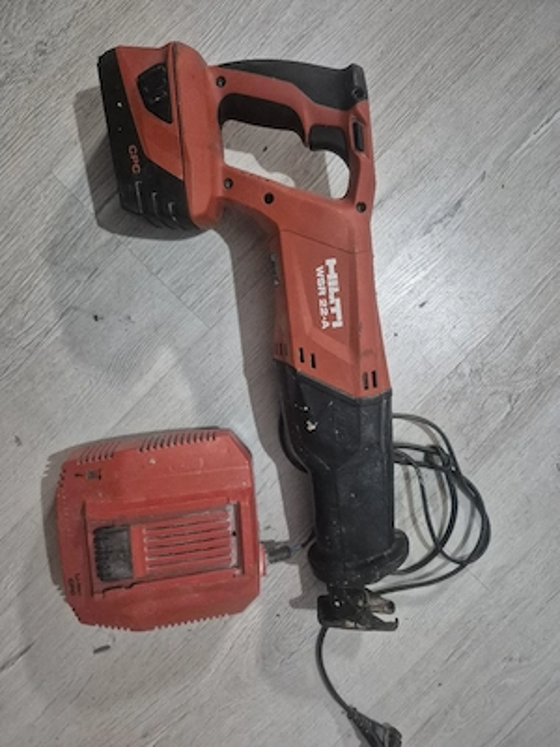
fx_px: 496
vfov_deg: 73.9
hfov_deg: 58.9
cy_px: 374
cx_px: 280
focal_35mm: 23
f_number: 1.8
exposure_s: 1/100
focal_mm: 5.4
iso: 2000
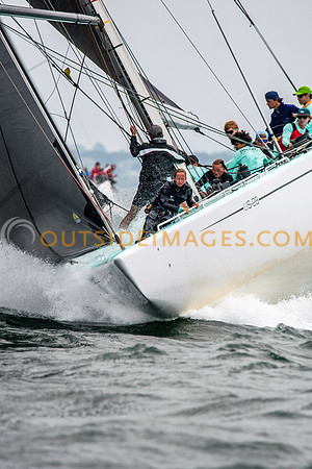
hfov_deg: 3.1
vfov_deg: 4.6
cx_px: 156
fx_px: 5850
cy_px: 234
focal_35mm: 450
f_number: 5
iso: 200
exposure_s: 1/1600
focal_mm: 300
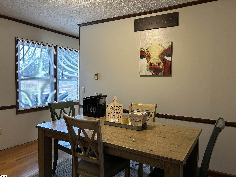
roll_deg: +0.2
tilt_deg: -2.5
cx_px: 118
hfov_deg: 67.3
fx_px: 177
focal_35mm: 26
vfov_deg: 53.1
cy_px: 88
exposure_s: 1/60
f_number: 1.5
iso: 160
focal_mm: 5.7
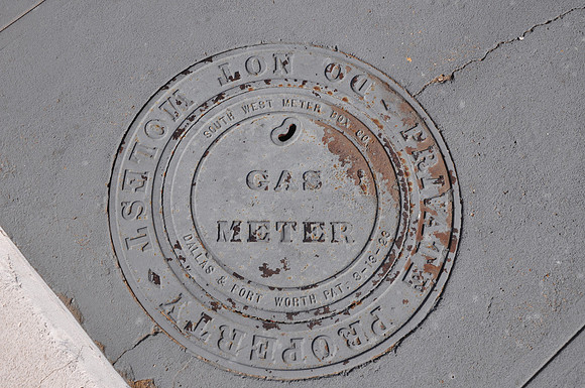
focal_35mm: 51
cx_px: 292
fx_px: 828
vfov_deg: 26.4
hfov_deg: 38.9
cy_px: 194
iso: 200
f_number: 9
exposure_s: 1/320
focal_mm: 34
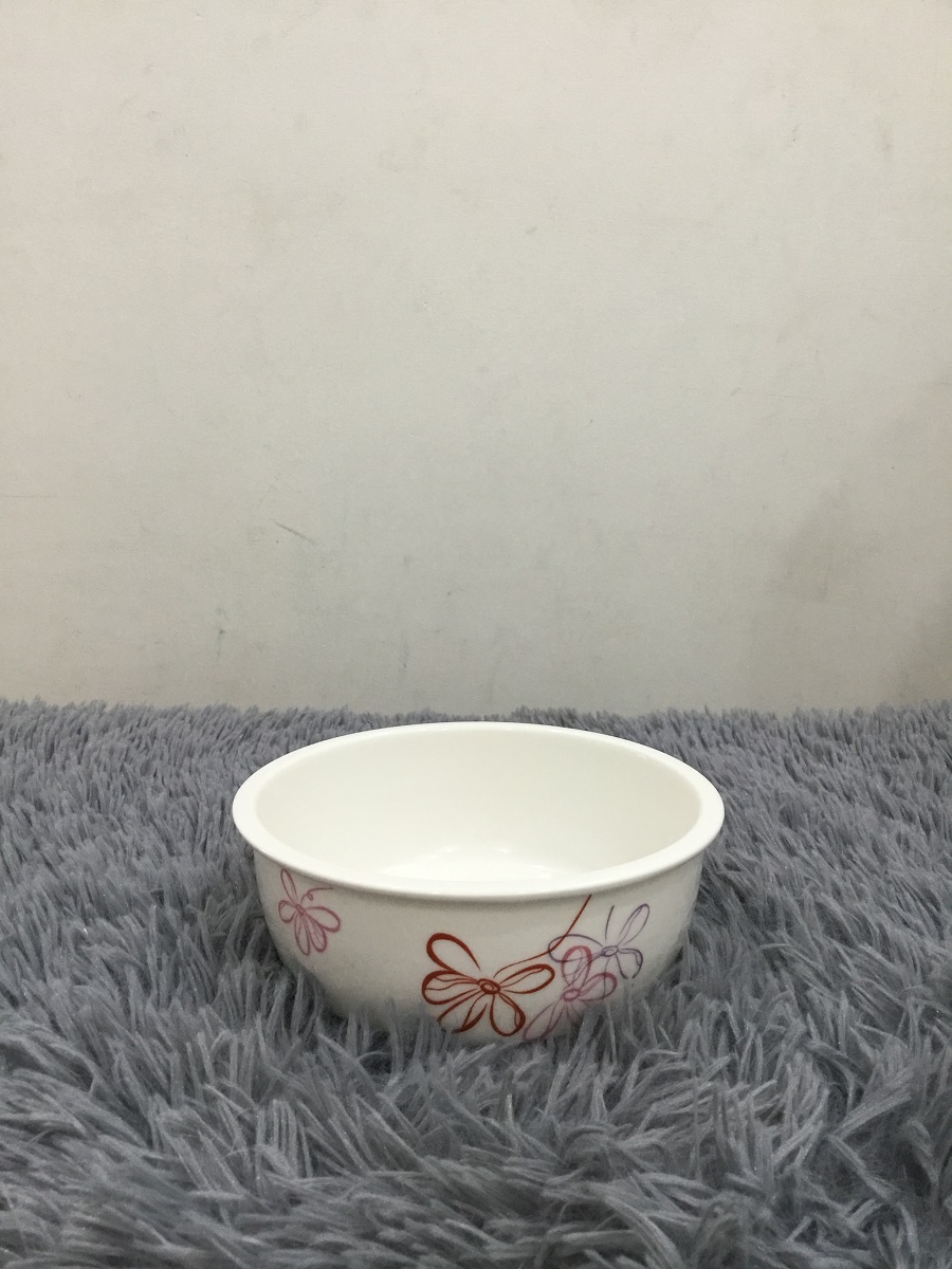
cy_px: 634
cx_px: 476
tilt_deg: -12.2
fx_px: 1137
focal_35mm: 31
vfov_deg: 58.4
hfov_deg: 45.4
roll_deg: +0.5
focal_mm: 3.3
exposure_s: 1/33
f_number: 2.4
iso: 64
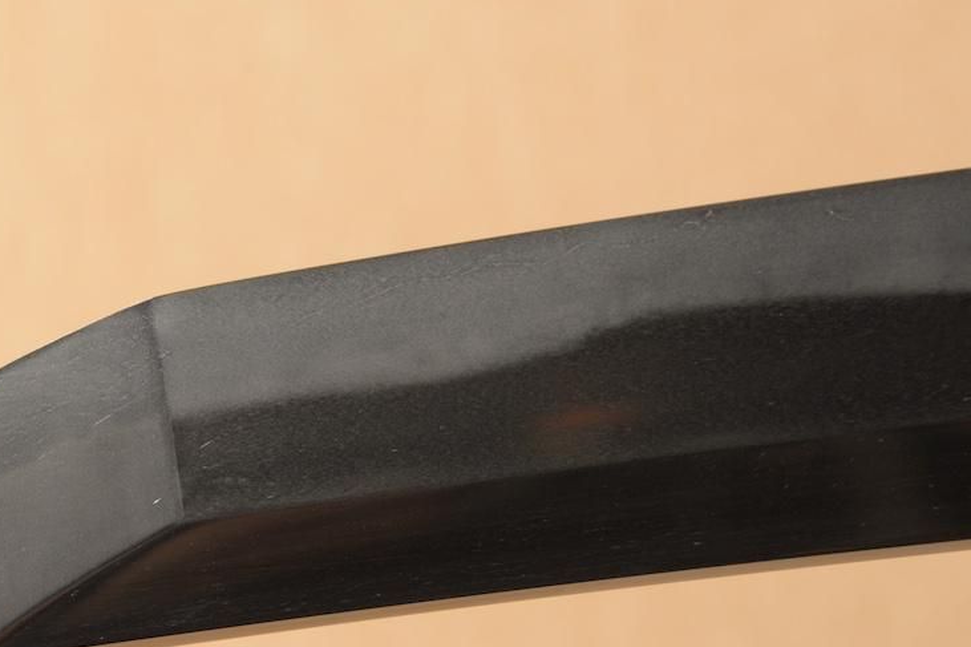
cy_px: 394
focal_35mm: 287
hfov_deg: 7.2
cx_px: 169
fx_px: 7739
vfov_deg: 4.8
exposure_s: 1/2
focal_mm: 100
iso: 400
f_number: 11
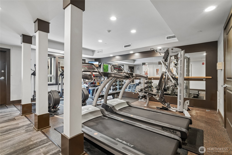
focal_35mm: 16
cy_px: 78
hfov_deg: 96.7
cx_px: 116
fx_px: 103
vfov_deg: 73.7
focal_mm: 16
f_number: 8
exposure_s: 1/10
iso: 1600
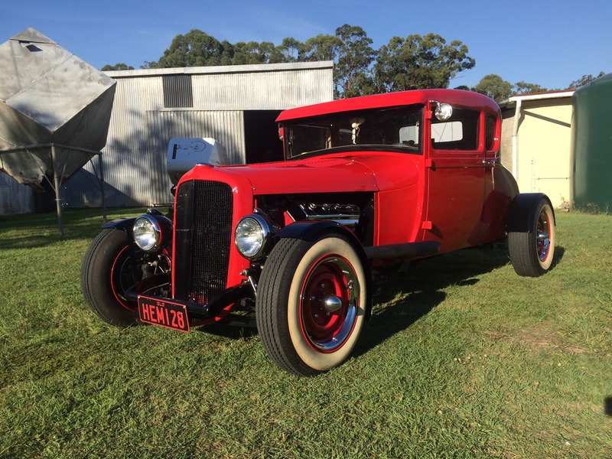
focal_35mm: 29
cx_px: 306
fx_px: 513
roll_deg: +1.3
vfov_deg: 48.2
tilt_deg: -9.5
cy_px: 230
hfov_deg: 61.7
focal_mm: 4.15
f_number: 2.2
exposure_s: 1/1520
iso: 32
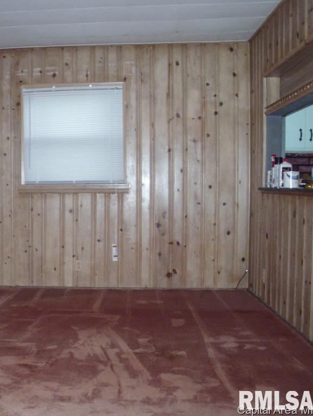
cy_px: 209
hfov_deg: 27.7
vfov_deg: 37.5
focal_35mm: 51
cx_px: 43
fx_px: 614
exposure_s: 1/60
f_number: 2.9
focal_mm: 6.3
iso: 400
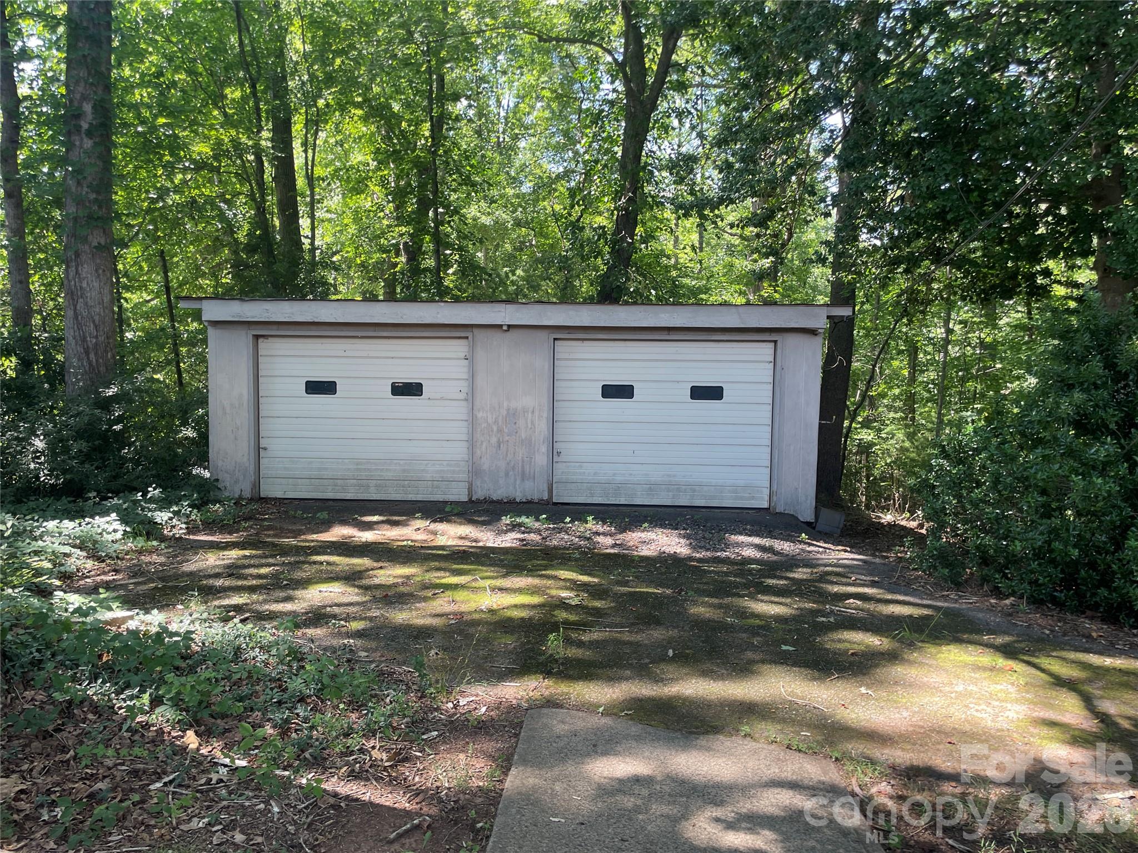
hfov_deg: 67.3
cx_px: 569
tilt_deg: -4.9
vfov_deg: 53.1
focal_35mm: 26
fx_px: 855
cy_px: 426
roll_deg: -0.7
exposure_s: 1/121
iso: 40
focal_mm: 4.2
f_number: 1.6
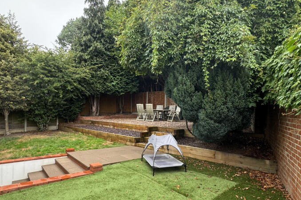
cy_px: 115
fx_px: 184
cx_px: 142
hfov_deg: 78.5
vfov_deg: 57.0
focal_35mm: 22
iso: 64
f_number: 2.2
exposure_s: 1/99
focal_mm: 2.22
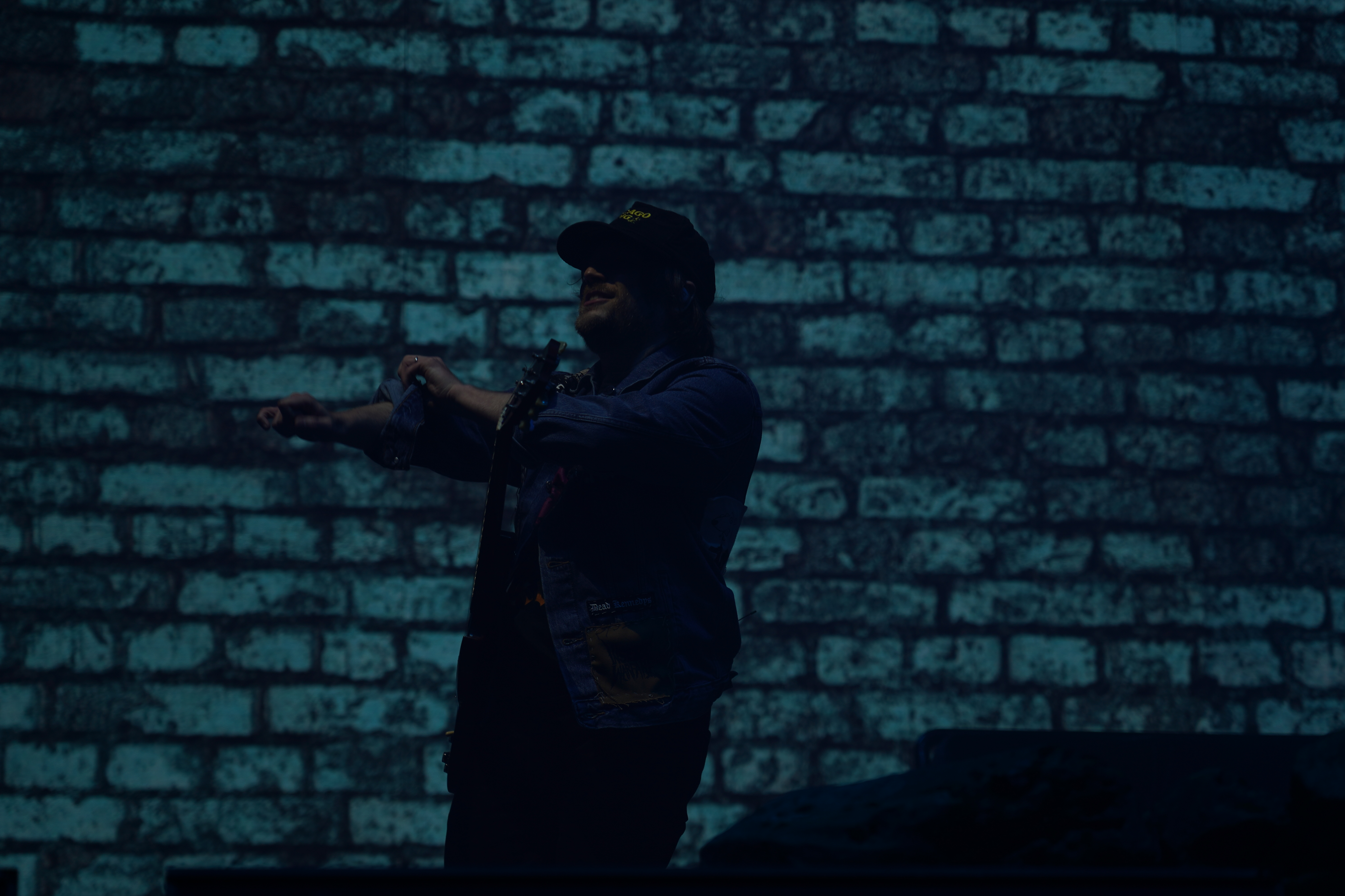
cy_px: 448
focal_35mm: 105
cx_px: 672
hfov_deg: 19.5
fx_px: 3923
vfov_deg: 13.0
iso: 100
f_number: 4.5
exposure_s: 1/160
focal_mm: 105
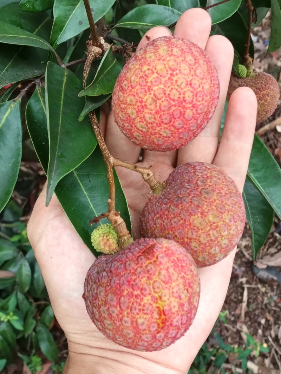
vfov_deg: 35.5
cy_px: 187
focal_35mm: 54
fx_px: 585
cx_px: 140
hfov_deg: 27.0
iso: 80
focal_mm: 3.61
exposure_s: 1/100
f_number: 1.8
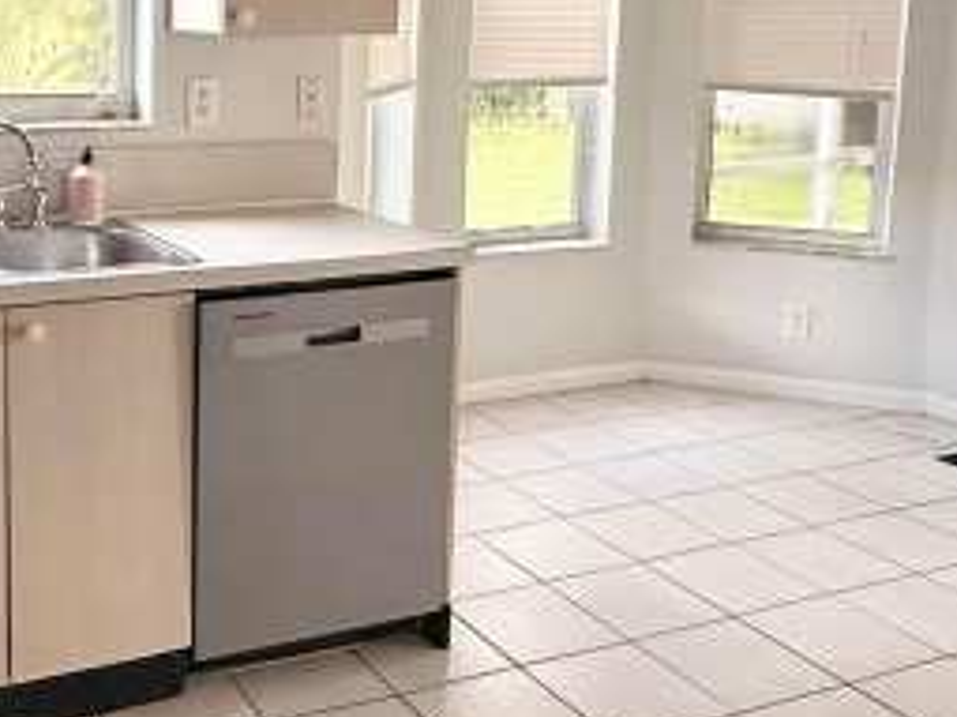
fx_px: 1216
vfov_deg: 32.0
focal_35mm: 44
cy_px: 150
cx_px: 176
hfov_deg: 41.0
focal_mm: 2.22
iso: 250
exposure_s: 1/99
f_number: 2.2
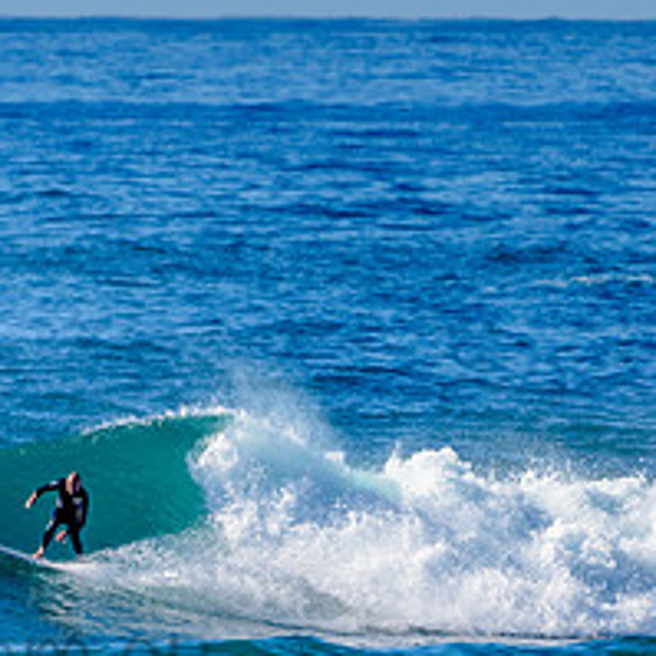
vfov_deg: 1.2
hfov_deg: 1.2
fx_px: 32525
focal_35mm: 1517
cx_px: 78
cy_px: 531
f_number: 5.6
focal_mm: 500
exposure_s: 1/2000
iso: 200
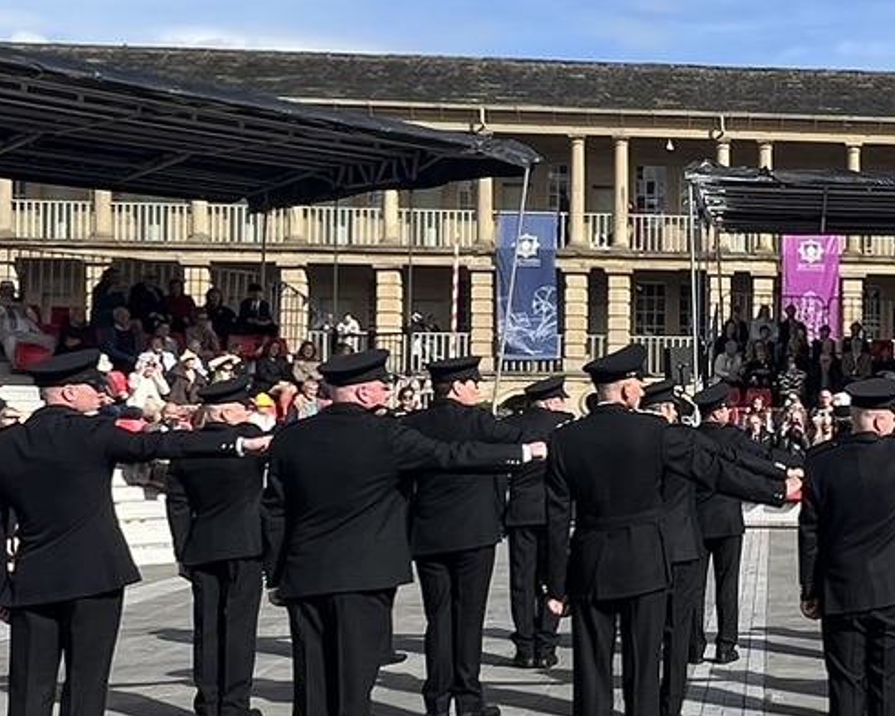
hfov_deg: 31.9
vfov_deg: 28.6
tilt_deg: -0.5
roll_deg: -0.5
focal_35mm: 53
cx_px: 946
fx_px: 1404
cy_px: 400
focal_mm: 1.57
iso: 32
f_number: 1.8
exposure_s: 1/1220
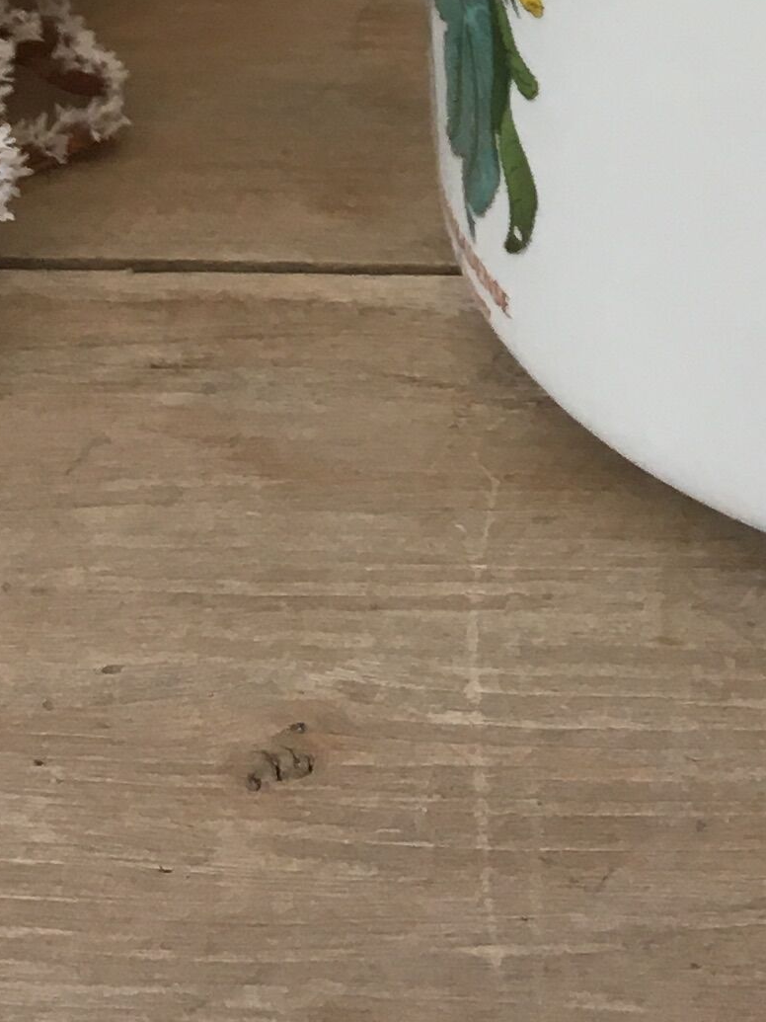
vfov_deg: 15.8
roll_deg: +1.1
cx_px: 964
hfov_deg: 12.7
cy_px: -574
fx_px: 3335
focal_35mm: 113
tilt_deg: -18.7
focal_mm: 4.15
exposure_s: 1/33
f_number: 2.2
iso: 25
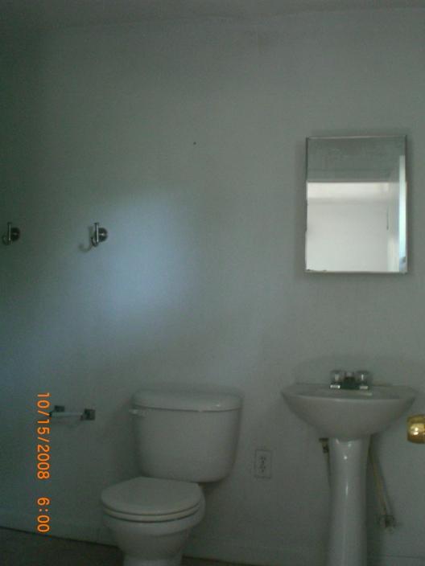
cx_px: 212
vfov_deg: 49.0
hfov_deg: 37.7
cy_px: 283
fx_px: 622
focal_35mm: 38
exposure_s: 1/60
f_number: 3.1
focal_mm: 6.3
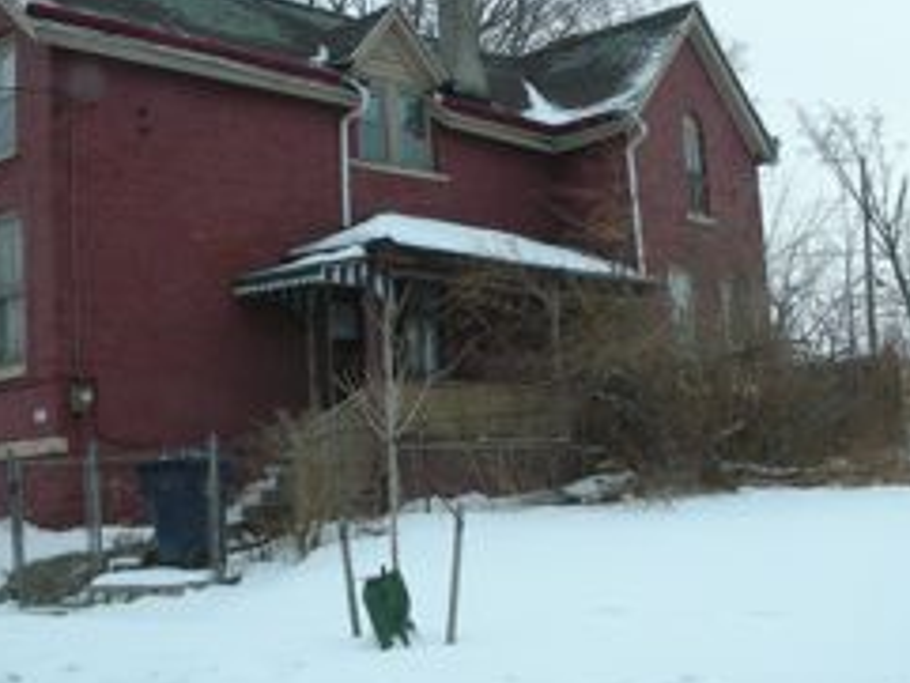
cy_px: 302
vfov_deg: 25.2
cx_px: 370
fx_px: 1525
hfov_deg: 33.1
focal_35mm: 58
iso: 86
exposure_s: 1/124
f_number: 7.9
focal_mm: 5.8
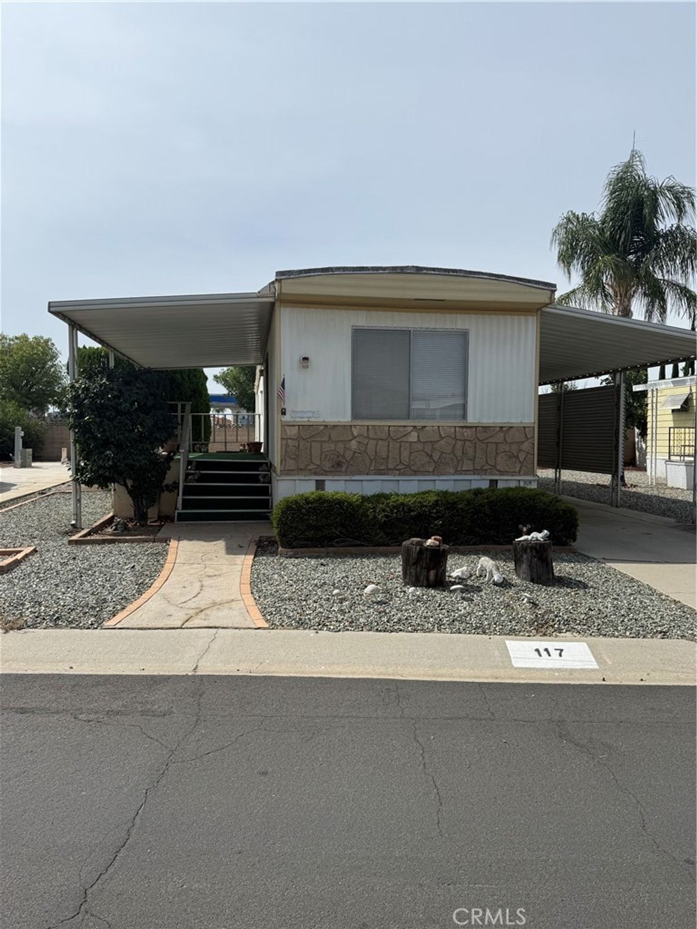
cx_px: 348
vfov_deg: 71.6
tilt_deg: -1.8
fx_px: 644
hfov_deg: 56.8
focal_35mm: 24
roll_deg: -1.1
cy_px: 464
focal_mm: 6.76
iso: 80
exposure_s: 1/8130
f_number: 1.78
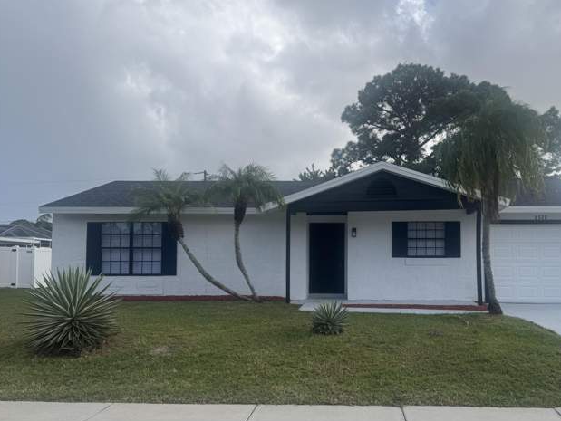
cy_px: 242
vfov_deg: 45.4
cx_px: 327
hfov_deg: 58.0
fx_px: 503
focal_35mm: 31
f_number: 1.78
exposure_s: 1/5348
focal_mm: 6.76
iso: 80
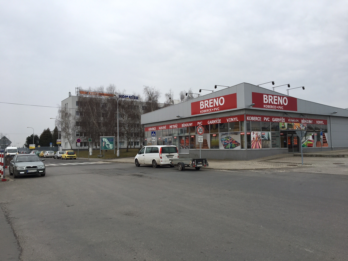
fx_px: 292
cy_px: 130
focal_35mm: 29
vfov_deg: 48.2
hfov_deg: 61.7
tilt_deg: +2.7
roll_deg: +1.5
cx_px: 174
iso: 25
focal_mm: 4.15
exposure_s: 1/356
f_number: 2.2
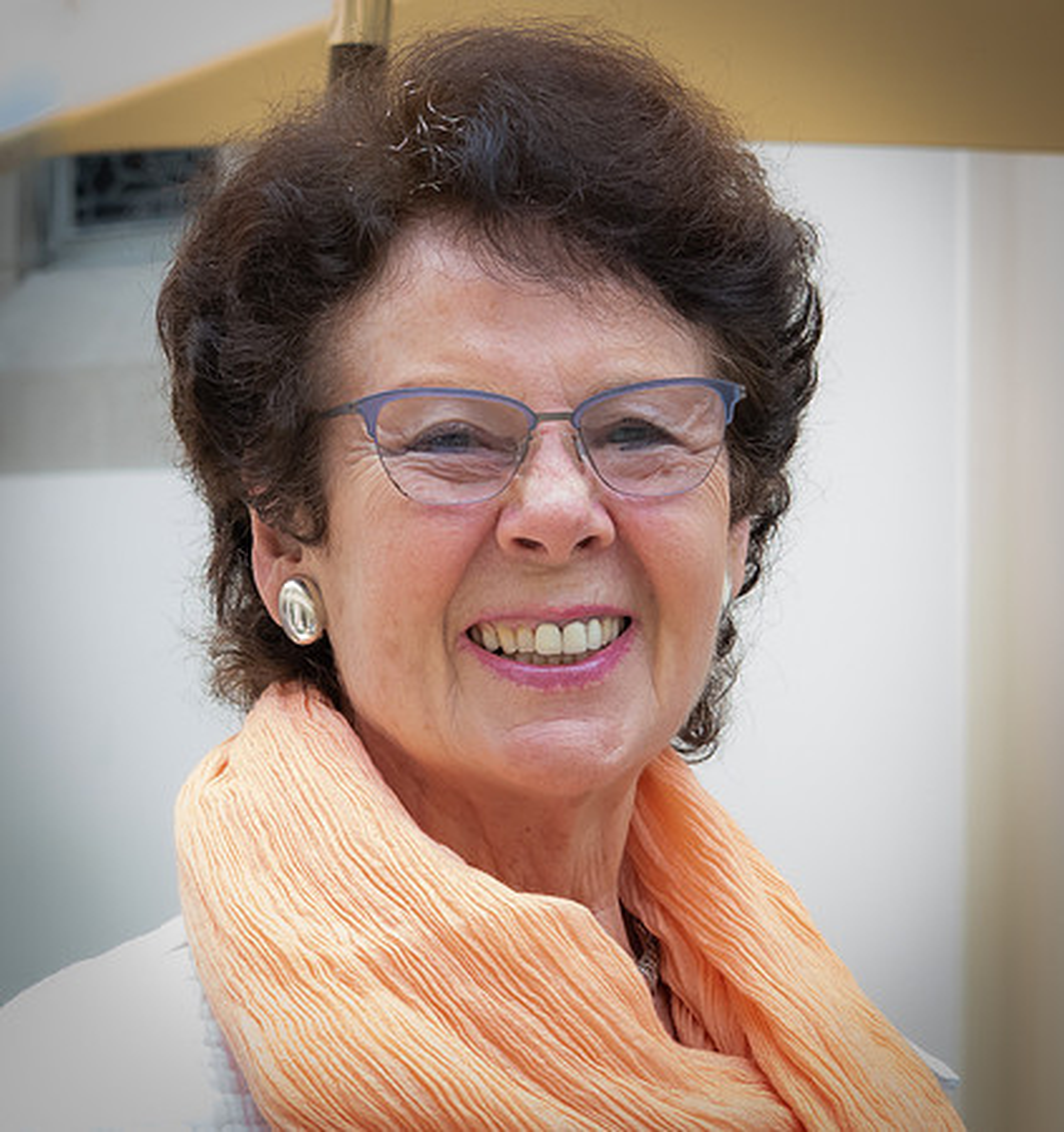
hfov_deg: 12.6
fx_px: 4811
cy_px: 888
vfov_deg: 13.4
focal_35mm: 134
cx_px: 582
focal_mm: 42
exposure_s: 1/80
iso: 500
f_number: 6.3
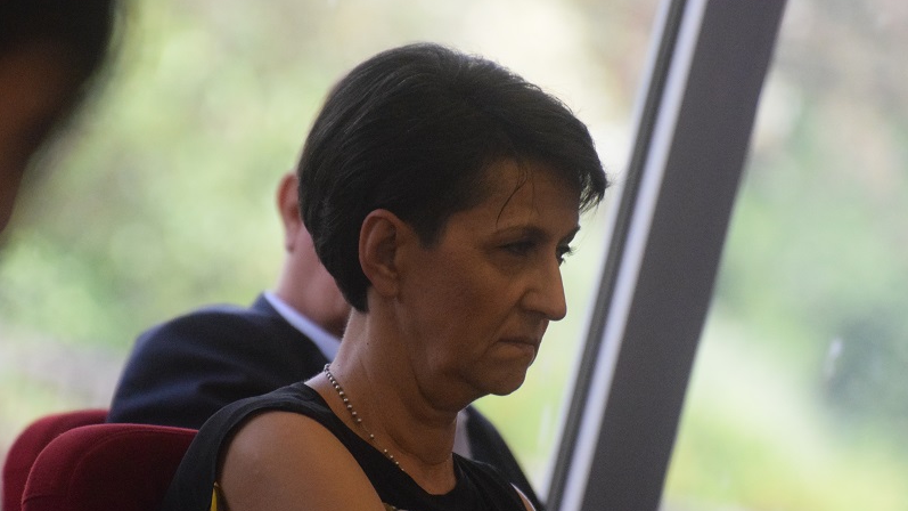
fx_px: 11386
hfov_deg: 4.6
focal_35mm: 473
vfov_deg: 2.6
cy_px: 301
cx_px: 453
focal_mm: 300
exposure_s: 1/500
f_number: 5.6
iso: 6400
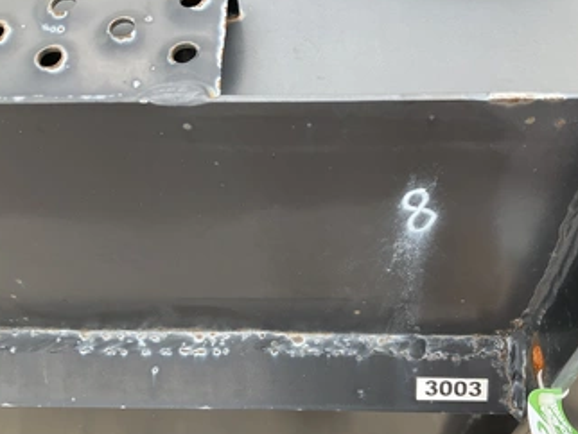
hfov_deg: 51.2
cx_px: 318
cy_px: 256
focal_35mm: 36
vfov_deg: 39.6
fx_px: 602
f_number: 1.8
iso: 25
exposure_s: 1/138
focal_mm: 3
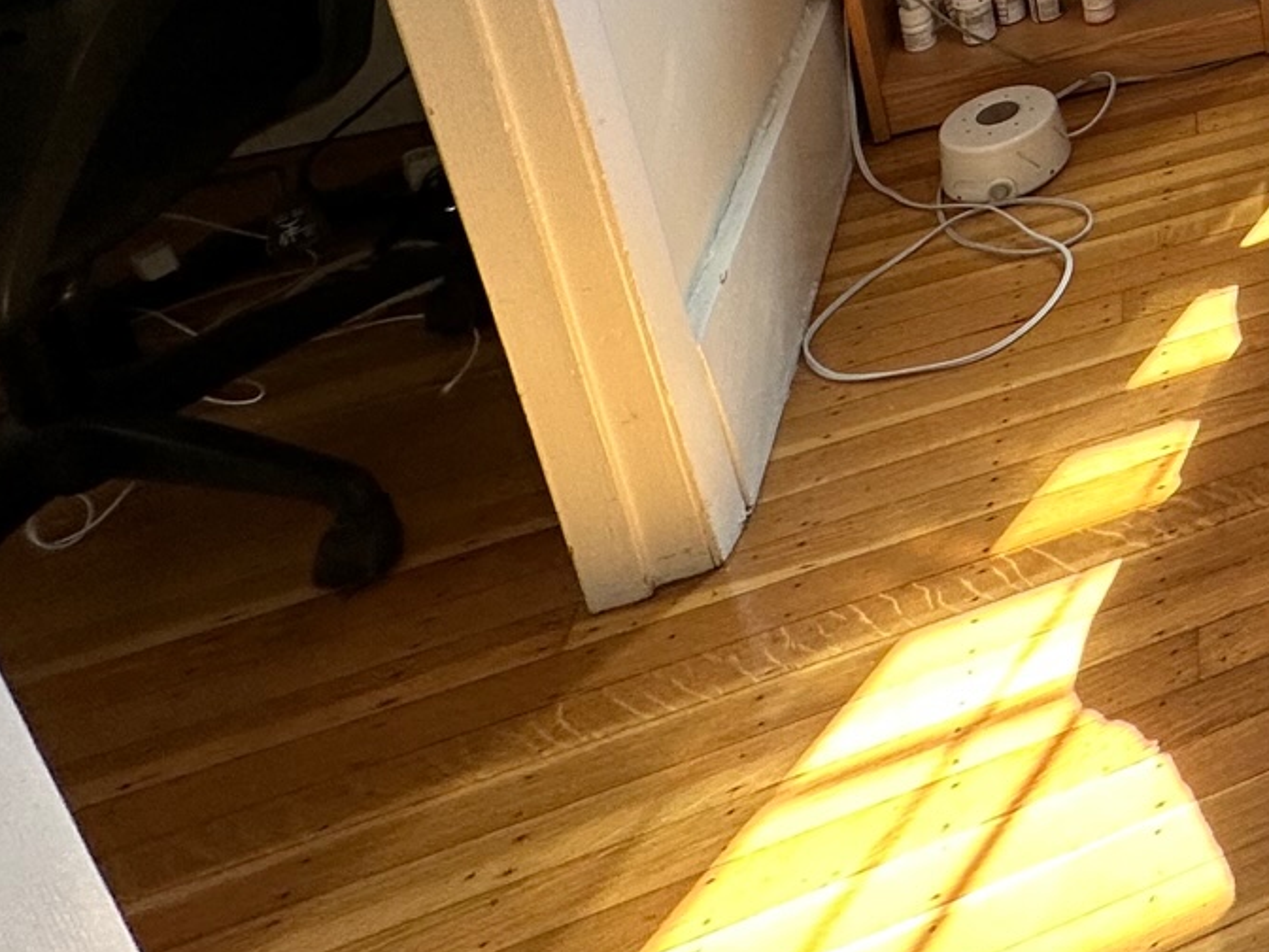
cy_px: -436
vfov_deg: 26.2
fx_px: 1540
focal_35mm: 42
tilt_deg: -17.1
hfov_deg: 28.7
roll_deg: -0.3
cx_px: 1898
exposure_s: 1/99
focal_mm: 2.22
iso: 80
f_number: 2.2
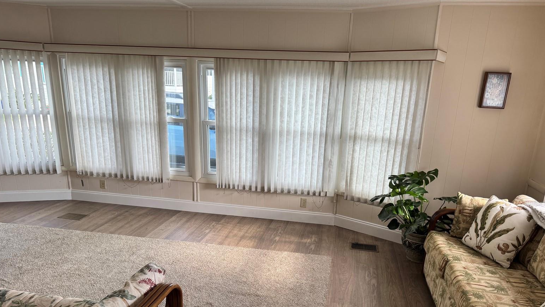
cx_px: 277
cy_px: 203
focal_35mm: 27
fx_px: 390
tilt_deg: -17.0
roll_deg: -0.8
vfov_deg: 42.4
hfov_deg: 69.8
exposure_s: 1/121
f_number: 1.78
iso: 100
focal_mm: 6.76
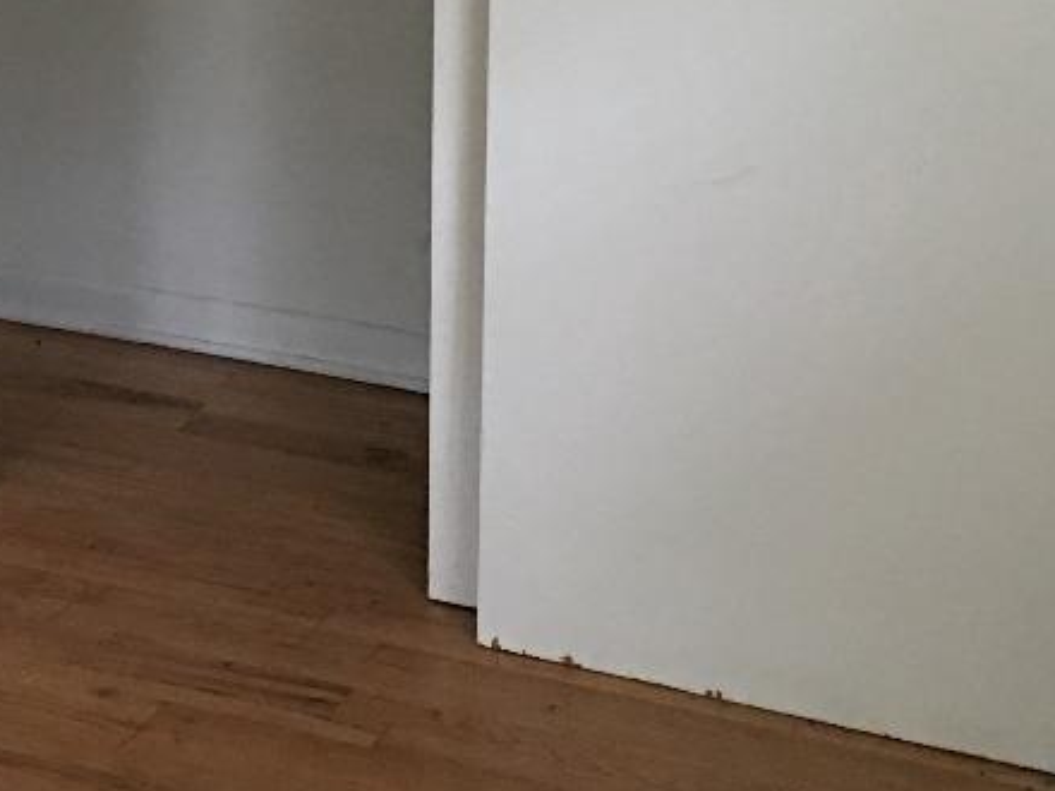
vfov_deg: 14.7
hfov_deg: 20.5
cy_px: -304
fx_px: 2895
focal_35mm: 95
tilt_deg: -6.2
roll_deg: -0.8
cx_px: 290
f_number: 2.2
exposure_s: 1/10
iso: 100
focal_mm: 4.15
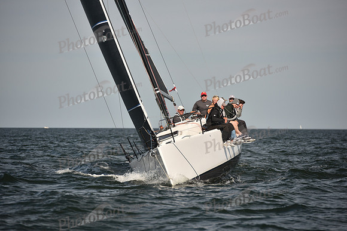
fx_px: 1928
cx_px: 174
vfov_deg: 6.9
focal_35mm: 200
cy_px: 116
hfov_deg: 10.3
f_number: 4.5
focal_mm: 200
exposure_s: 1/1250
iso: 250
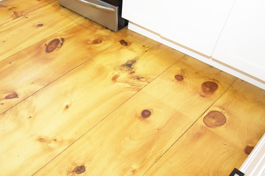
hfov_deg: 61.9
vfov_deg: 44.0
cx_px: 86
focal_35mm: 29
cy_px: 124
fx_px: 213
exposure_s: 1/125
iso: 800
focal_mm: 10
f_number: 4.5
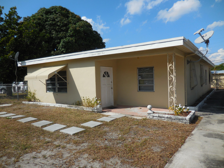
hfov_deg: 69.4
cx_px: 112
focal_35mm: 25
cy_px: 84
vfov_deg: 54.9
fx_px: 162
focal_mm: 4.5
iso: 125
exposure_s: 1/640
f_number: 6.6
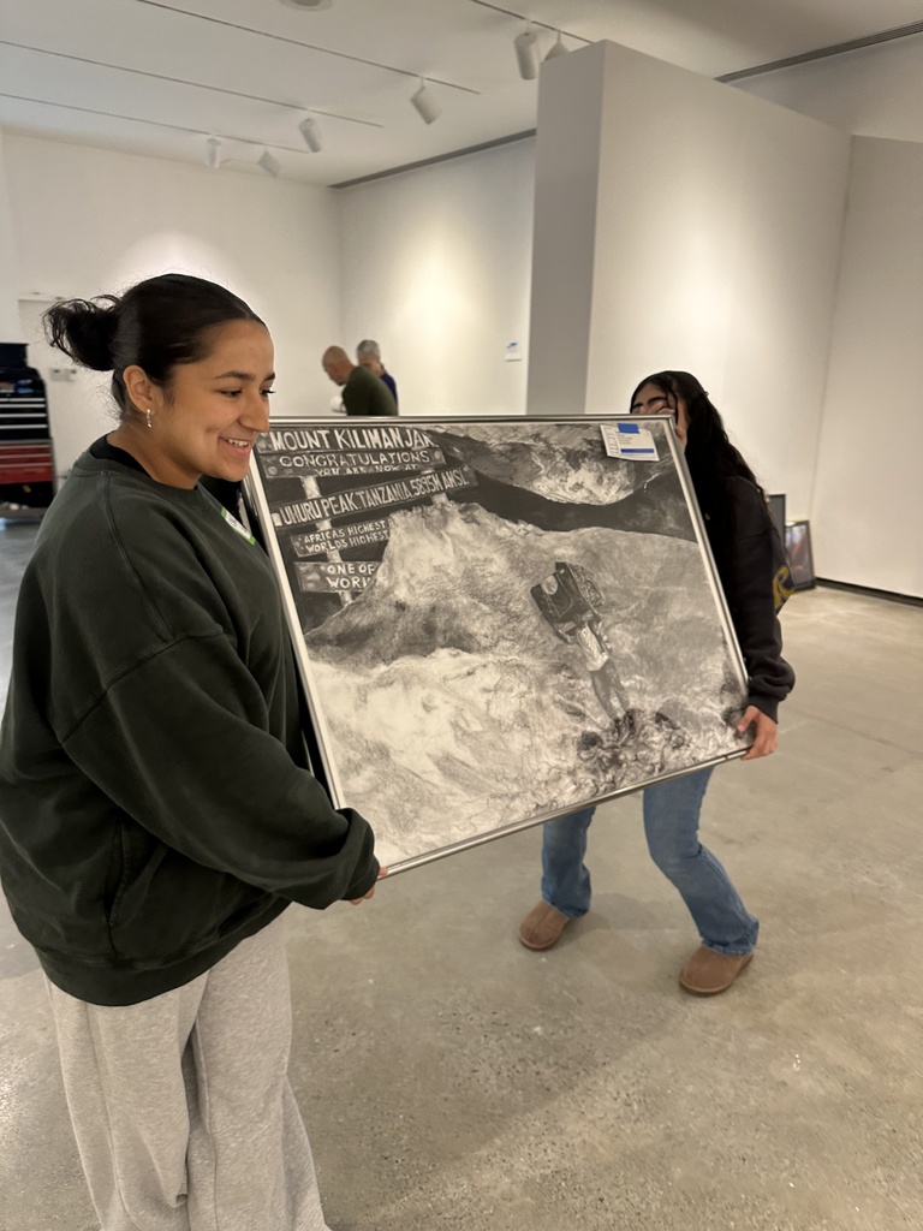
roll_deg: -0.7
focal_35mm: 24
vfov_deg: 71.6
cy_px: 616
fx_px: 853
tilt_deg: -13.4
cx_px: 462
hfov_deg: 56.8
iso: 160
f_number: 1.78
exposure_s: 1/60
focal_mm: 6.86
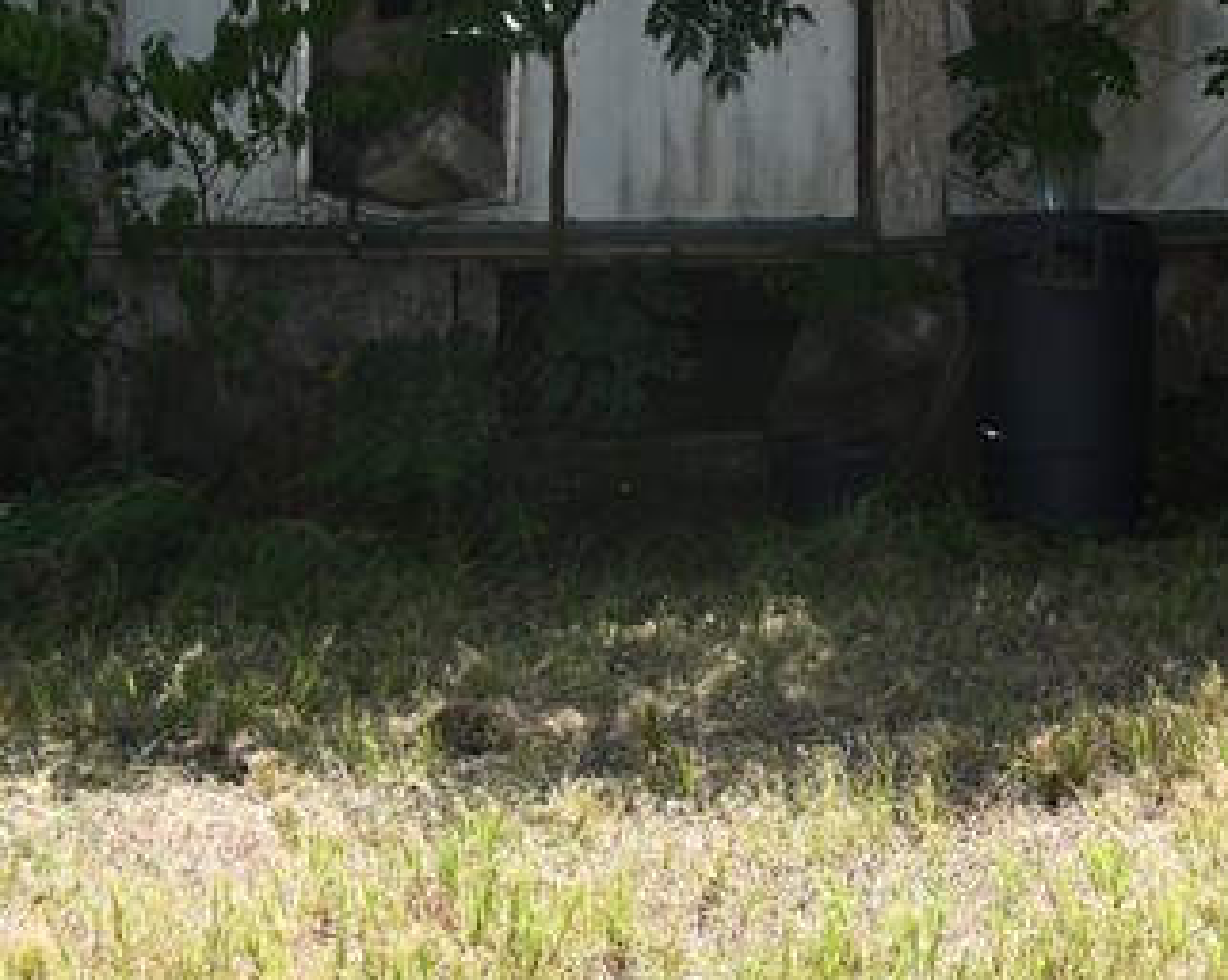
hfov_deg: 15.6
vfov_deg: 13.0
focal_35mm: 114
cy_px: -372
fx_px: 4139
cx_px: 1823
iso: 100
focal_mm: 18
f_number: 4.5
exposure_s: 1/250
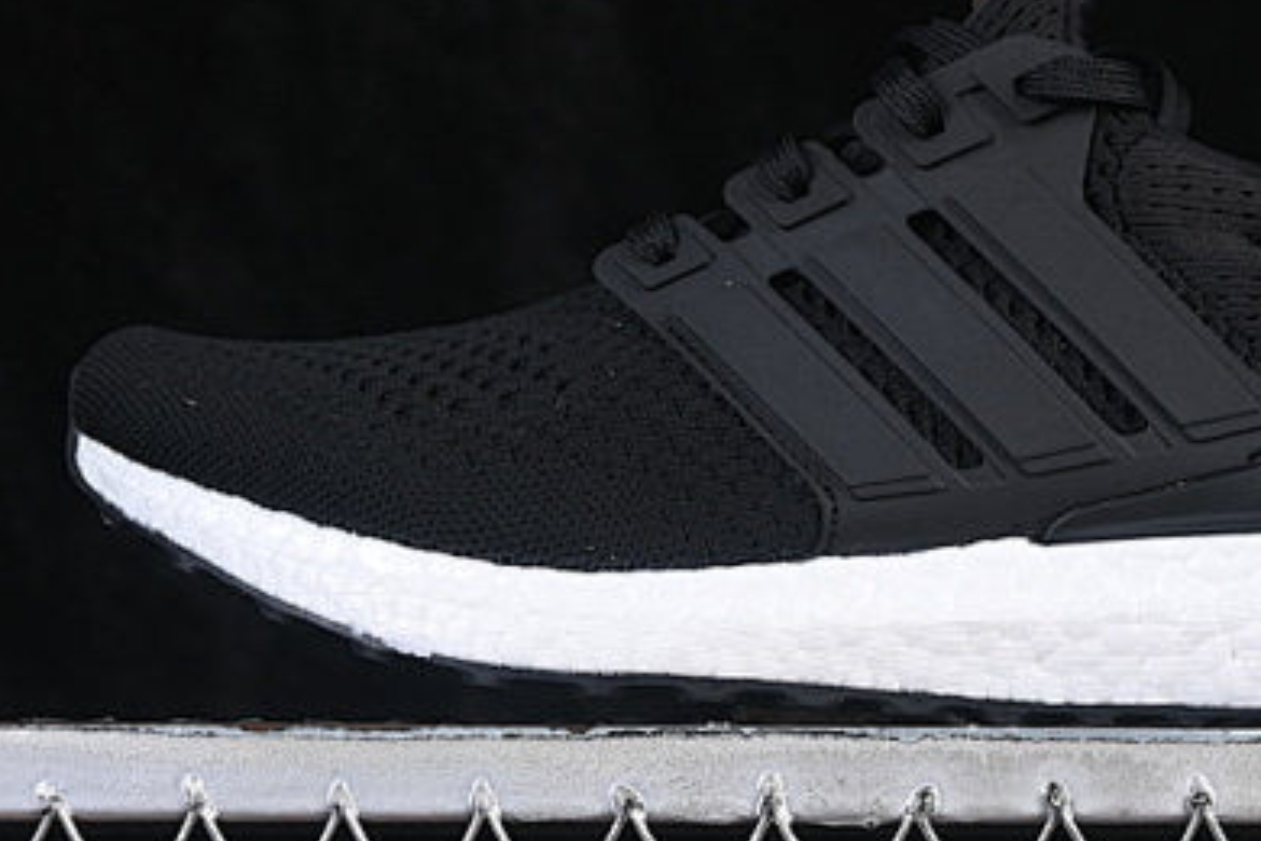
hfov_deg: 13.3
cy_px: 192
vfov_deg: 8.9
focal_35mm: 154
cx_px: 954
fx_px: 5394
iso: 160
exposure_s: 1/60
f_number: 6.3
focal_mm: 50
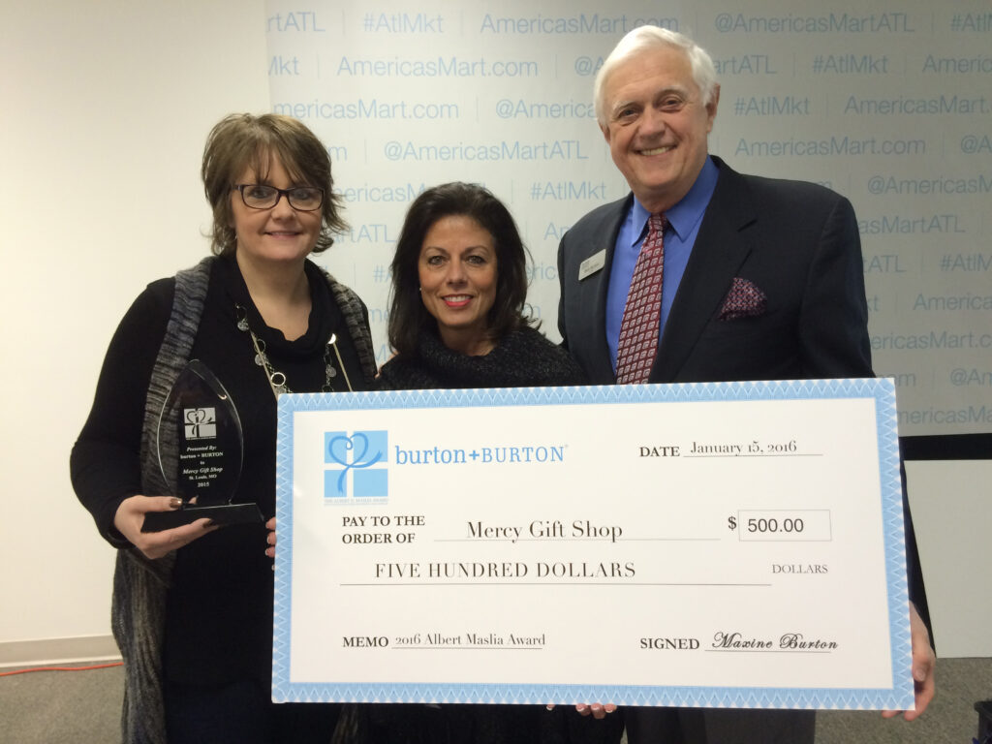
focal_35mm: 29
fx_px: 831
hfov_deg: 61.7
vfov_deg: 48.2
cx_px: 496
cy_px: 372
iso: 100
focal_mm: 4.15
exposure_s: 1/30
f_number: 2.2
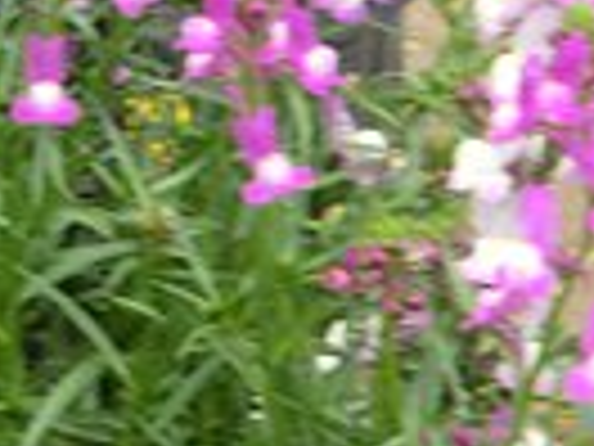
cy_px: -266
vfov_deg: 5.0
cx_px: 130
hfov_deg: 6.7
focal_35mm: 294
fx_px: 5045
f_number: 4.6
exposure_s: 1/125
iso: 64
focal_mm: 13.6
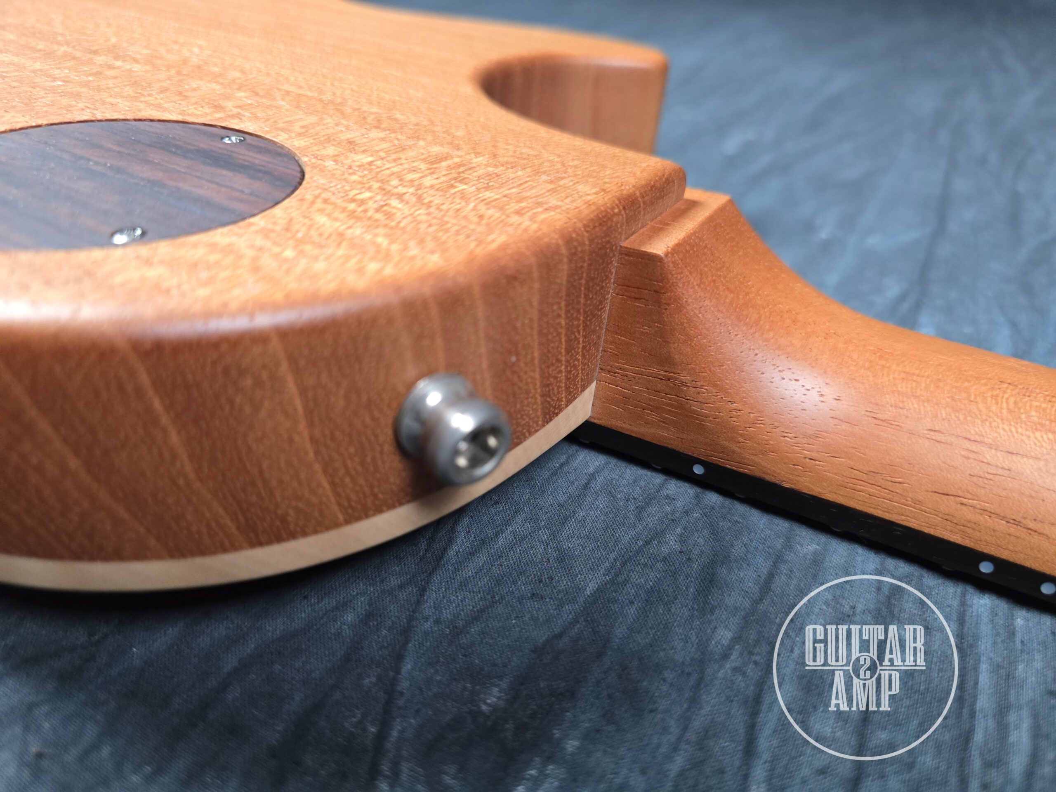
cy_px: 396
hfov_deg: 73.9
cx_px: 528
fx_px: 702
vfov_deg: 58.9
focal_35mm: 23
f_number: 1.7
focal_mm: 6.3
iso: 1000
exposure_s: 1/60
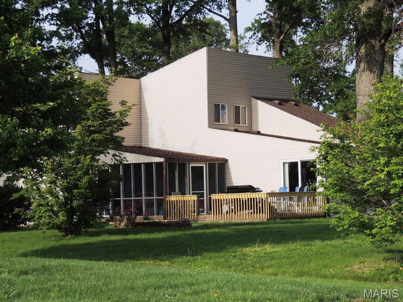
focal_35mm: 90
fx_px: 1048
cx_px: 202
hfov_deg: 21.8
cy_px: 151
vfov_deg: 16.4
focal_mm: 16
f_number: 4.1
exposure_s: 1/800
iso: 100
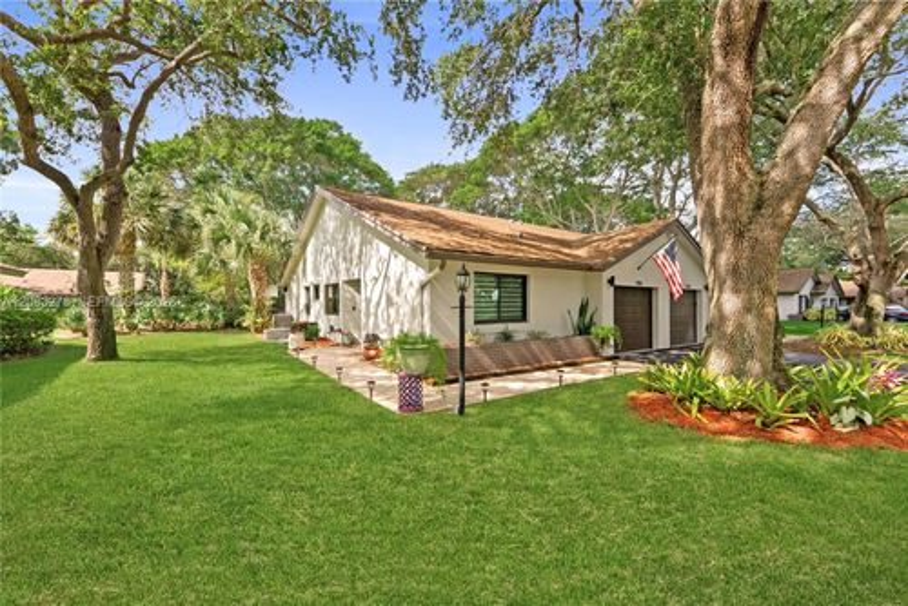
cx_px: 454
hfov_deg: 104.2
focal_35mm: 14
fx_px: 353
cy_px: 303
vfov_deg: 81.3
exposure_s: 1/200
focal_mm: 14
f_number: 8
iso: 320
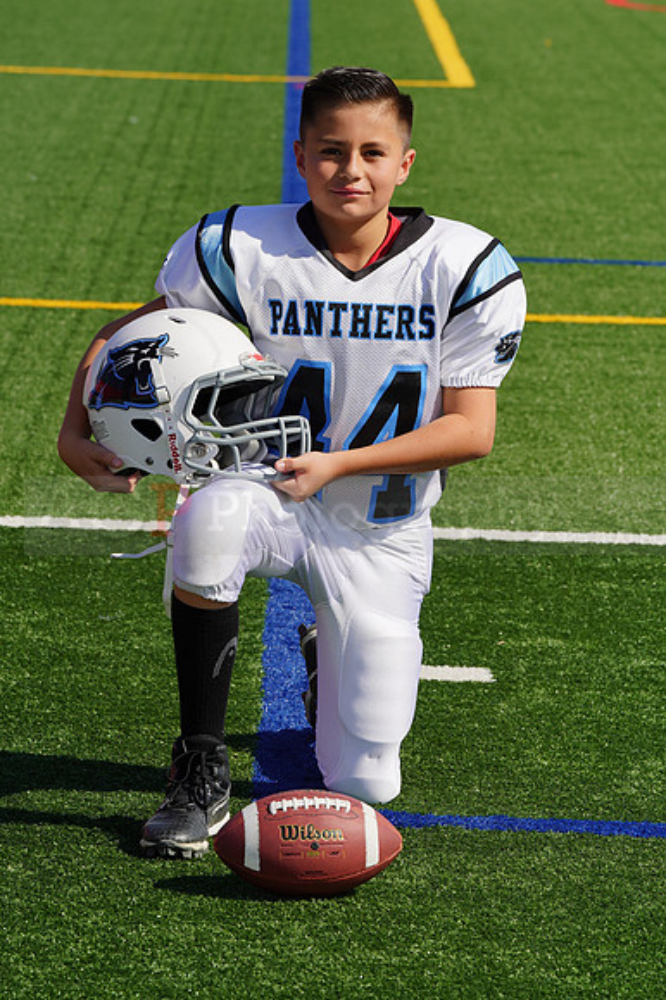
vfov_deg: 10.7
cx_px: 333
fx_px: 5334
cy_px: 500
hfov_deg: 7.1
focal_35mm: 192
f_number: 13
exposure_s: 1/250
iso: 100
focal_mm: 192
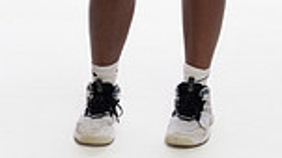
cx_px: 144
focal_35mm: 159
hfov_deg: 13.5
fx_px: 1189
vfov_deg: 7.2
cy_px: -227
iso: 640
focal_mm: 51
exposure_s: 1/250
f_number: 5.6
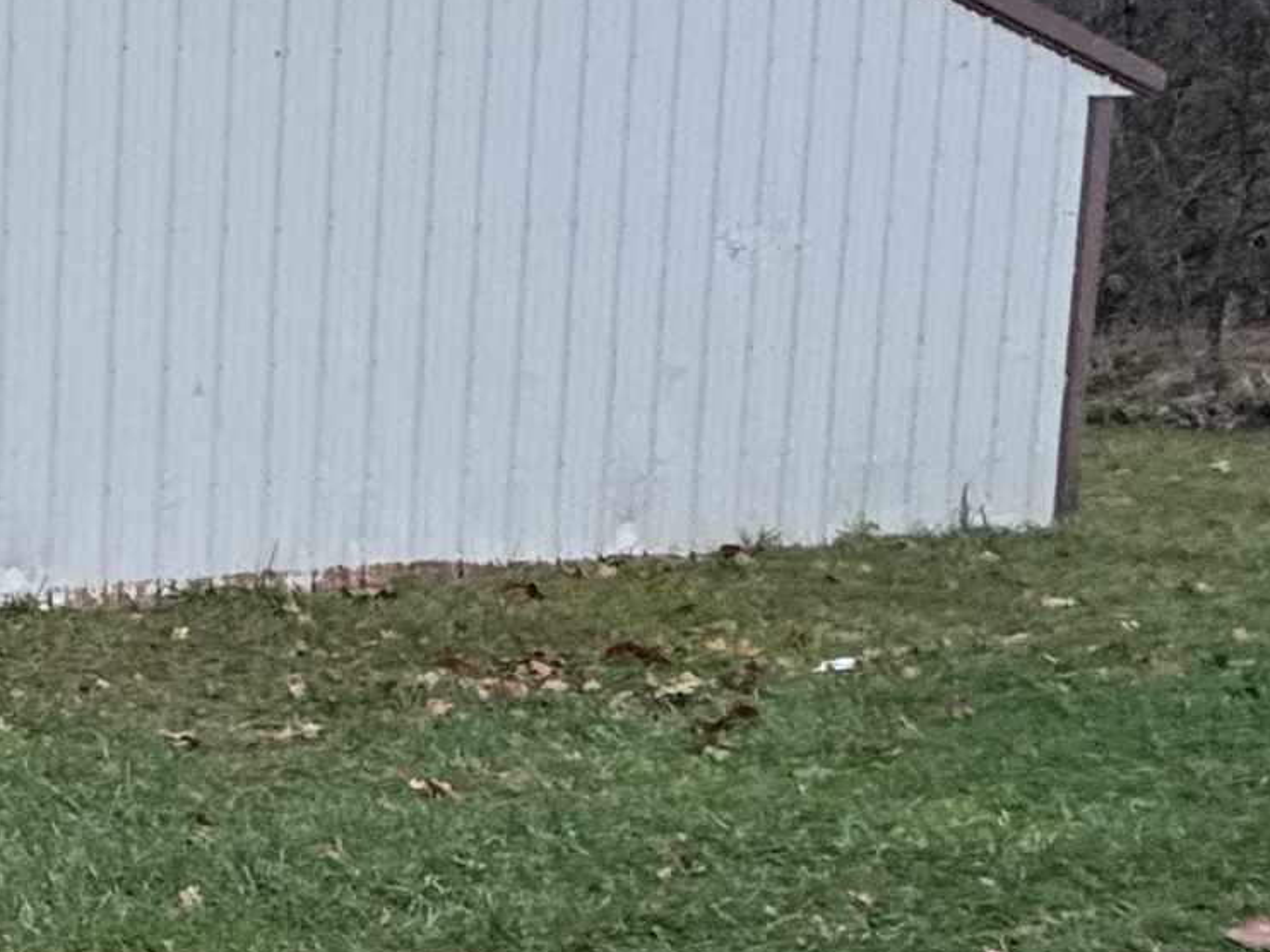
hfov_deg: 24.3
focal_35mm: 58
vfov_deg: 25.2
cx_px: -726
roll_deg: +0.2
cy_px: 428
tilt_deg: -6.3
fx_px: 2127
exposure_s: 1/71
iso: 320
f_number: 2.2
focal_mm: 2.22
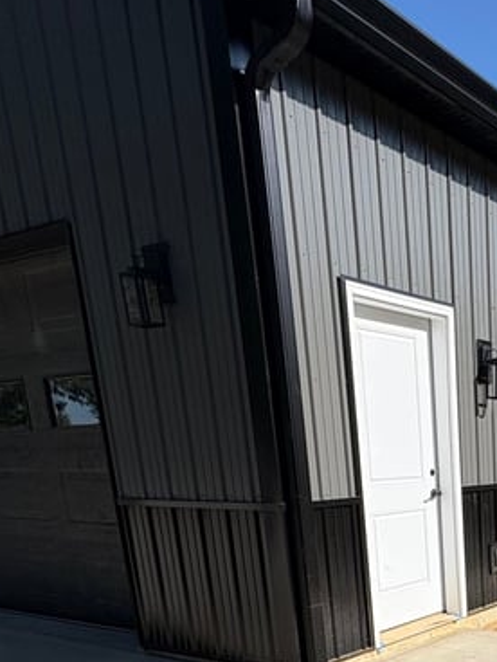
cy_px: 663
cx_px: 547
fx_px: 745
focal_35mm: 39
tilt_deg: -15.5
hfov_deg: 32.4
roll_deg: +0.8
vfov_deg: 41.5
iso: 50
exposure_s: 1/2770
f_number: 2.2
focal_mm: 2.22
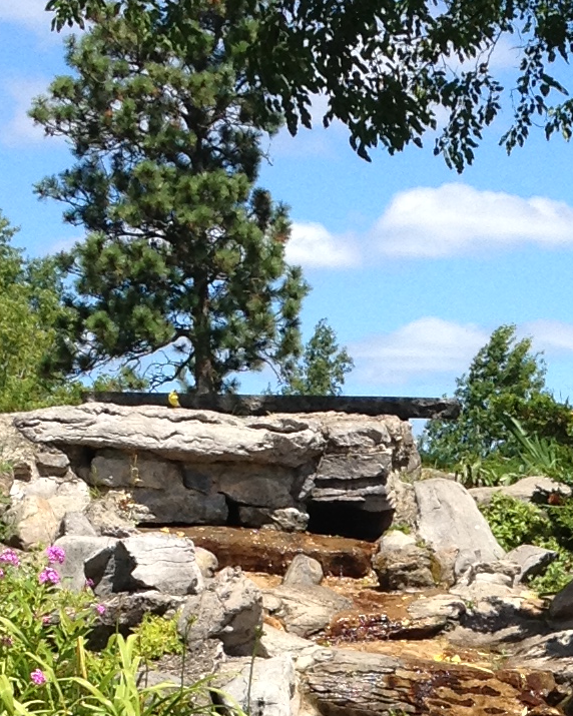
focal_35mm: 156
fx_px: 3307
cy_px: 928
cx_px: 562
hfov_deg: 9.8
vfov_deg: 12.0
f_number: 2.4
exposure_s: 1/1255
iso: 50
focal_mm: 4.28
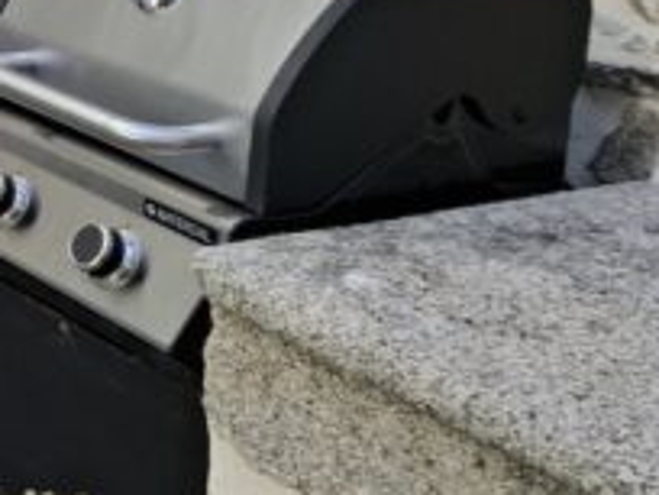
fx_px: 1542
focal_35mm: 81
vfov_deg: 17.4
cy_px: -100
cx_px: -491
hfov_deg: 19.1
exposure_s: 1/371
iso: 50
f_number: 1.8
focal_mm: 5.54
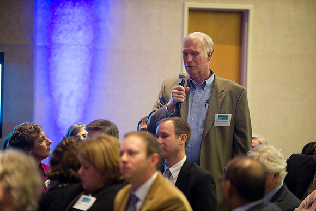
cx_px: 158
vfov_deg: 6.9
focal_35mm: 200
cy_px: 106
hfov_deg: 10.3
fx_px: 1754
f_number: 2.8
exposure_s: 1/40
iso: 2500
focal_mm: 200
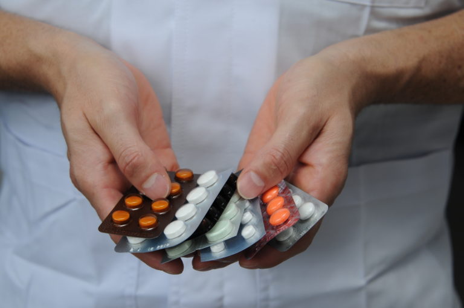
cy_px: 154
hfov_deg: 16.7
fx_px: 1583
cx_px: 232
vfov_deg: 11.1
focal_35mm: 123
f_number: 5.6
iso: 250
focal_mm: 82
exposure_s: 1/125
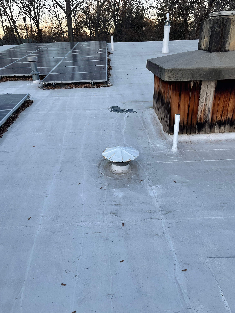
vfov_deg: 67.3
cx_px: 118
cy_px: 156
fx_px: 235
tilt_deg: -28.3
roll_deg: +2.3
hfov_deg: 53.1
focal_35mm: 26
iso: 32
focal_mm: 4.2
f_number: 1.6
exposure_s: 1/228
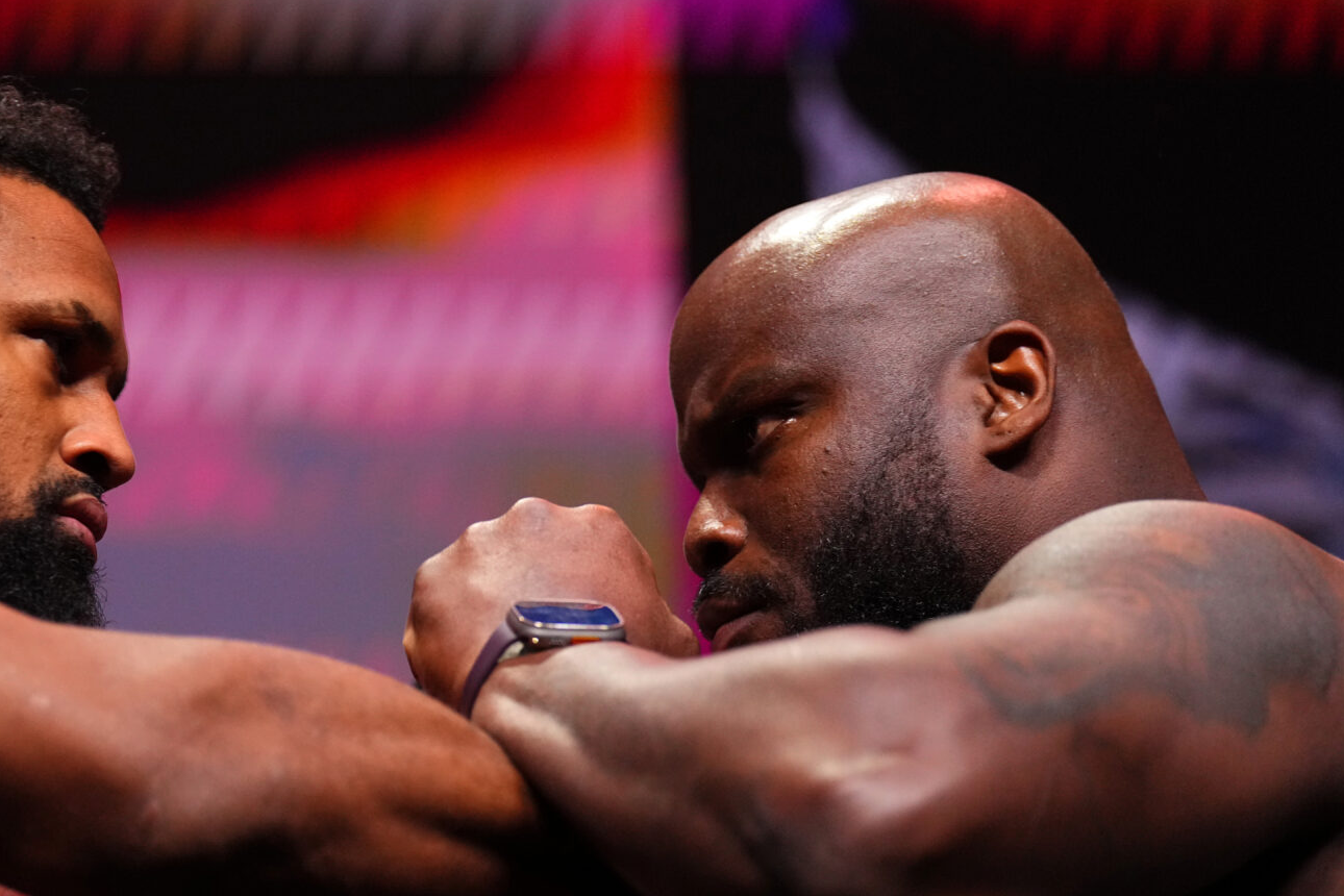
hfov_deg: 11.2
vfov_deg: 7.5
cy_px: 538
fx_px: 6831
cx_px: 382
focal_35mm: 183
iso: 3200
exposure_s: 1/800
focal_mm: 123
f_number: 2.8
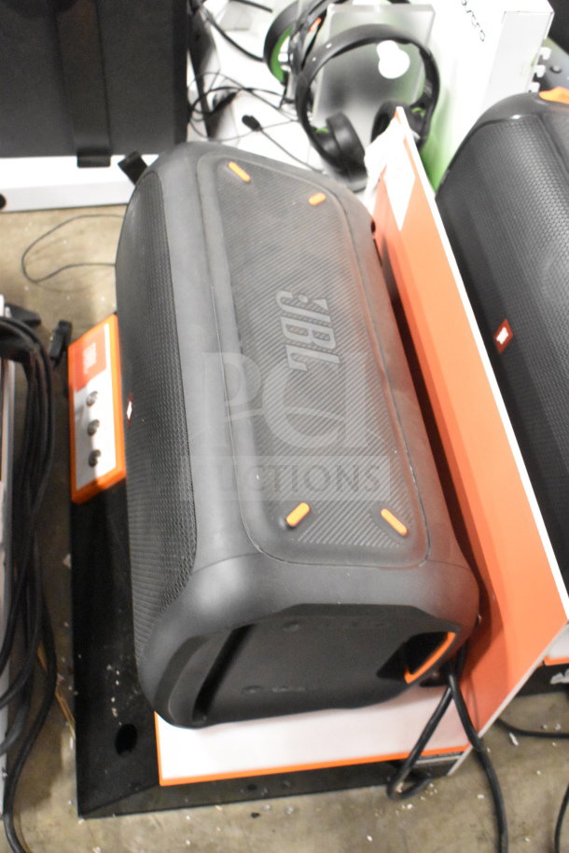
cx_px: 284
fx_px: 960
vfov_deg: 47.9
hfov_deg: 33.0
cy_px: 426
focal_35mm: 40
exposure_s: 1/40
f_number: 4
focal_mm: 27
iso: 10000
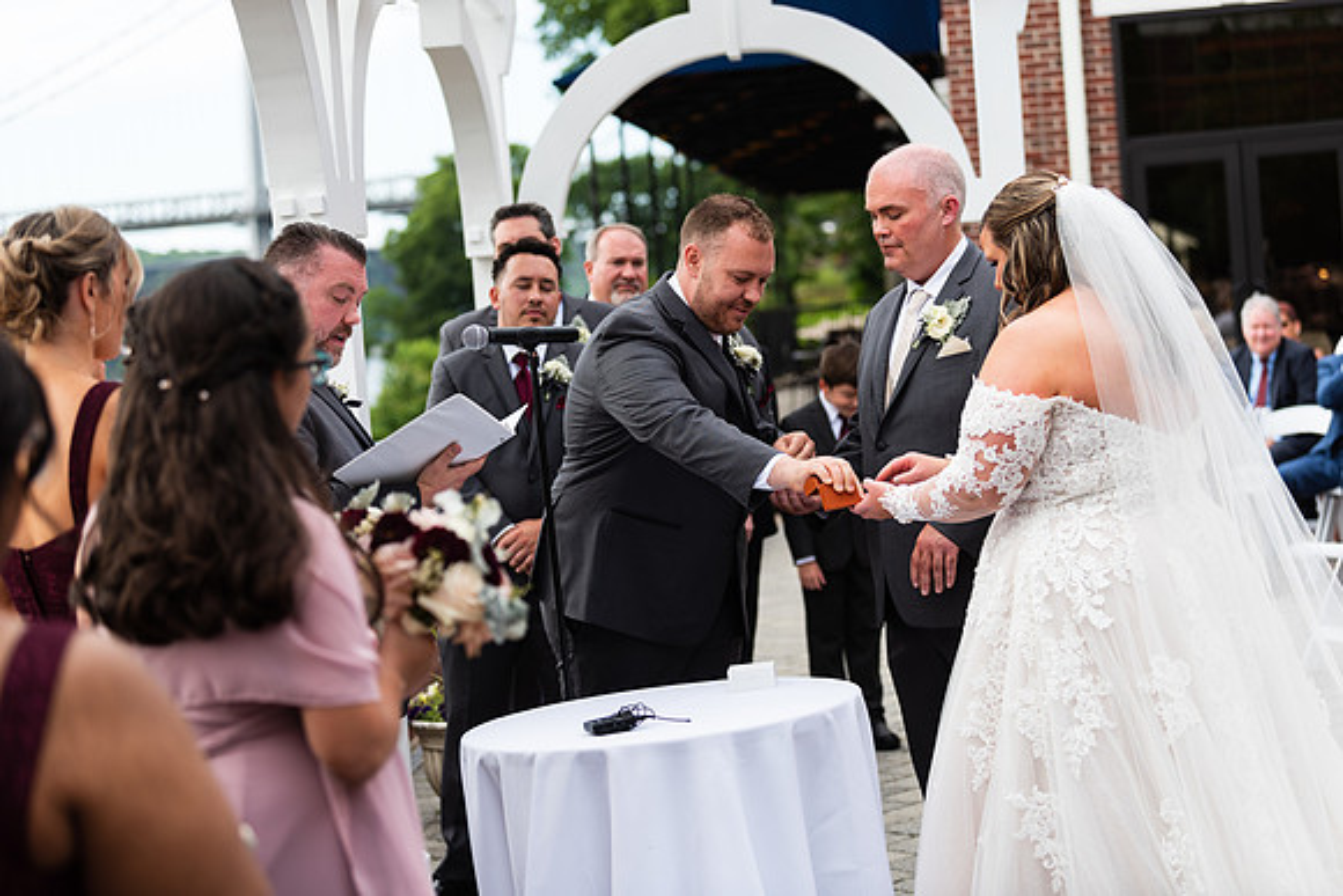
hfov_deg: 28.8
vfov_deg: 19.5
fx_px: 2612
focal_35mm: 70
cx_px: 672
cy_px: 448
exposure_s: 1/800
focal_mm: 70
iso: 64
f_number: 2.8
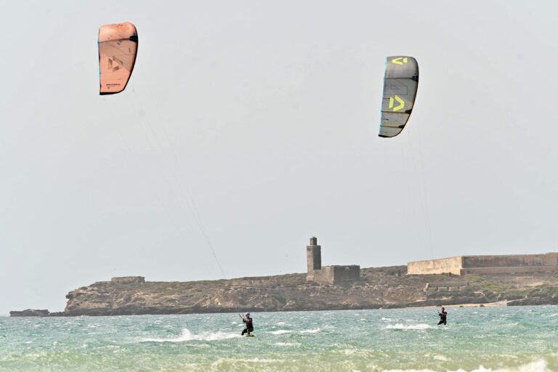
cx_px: 279
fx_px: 3100
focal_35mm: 200
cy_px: 186
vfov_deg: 6.9
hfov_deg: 10.3
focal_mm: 200
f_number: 5.6
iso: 200
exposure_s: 1/1500
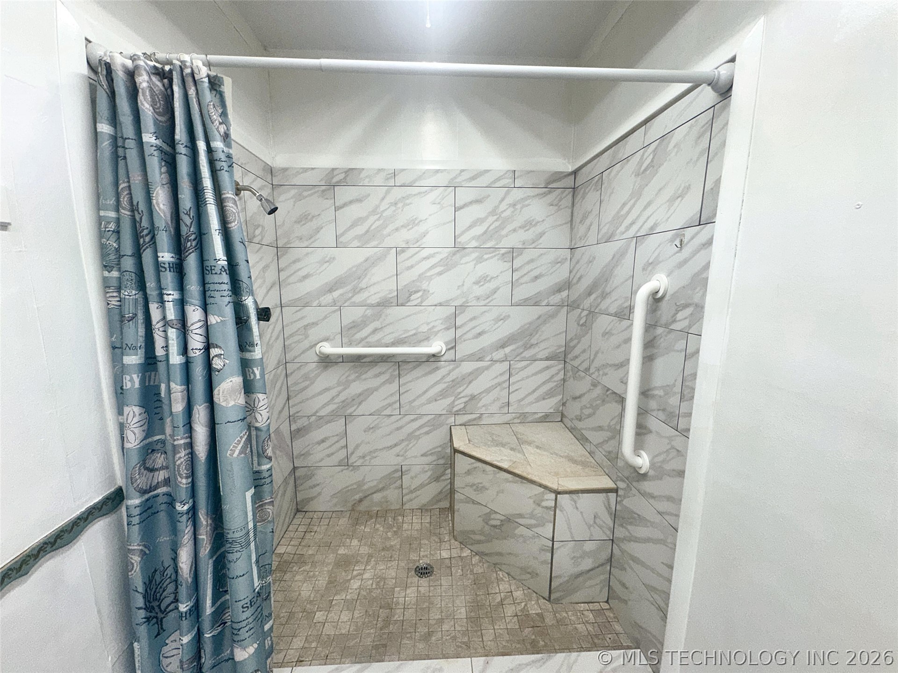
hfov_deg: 102.1
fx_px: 363
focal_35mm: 14
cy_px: 336
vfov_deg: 85.7
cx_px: 449
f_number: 2.2
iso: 80
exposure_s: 1/120
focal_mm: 2.2
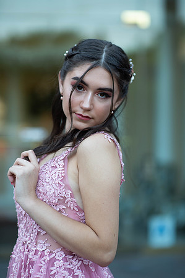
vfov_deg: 23.9
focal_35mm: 85
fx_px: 657
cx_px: 92
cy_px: 139
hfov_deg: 16.0
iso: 250
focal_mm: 85
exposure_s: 1/640
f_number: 2
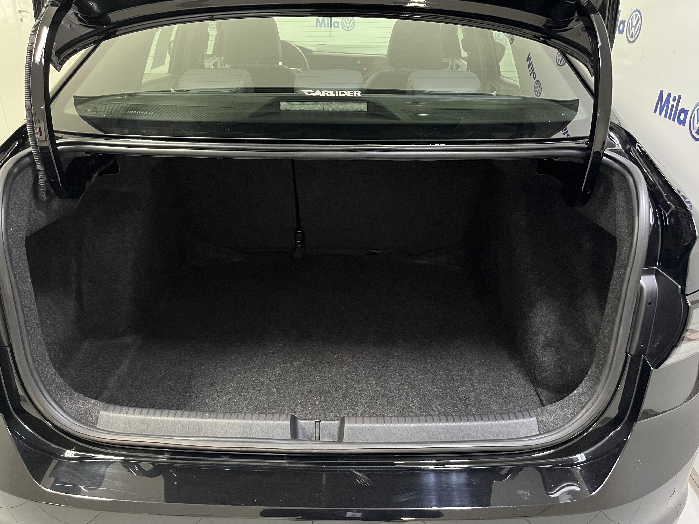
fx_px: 565
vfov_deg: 49.7
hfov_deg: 63.4
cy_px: 273
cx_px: 333
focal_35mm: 28
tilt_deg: -27.4
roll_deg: -0.3
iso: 640
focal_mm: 5.1
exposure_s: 1/30
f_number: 1.6
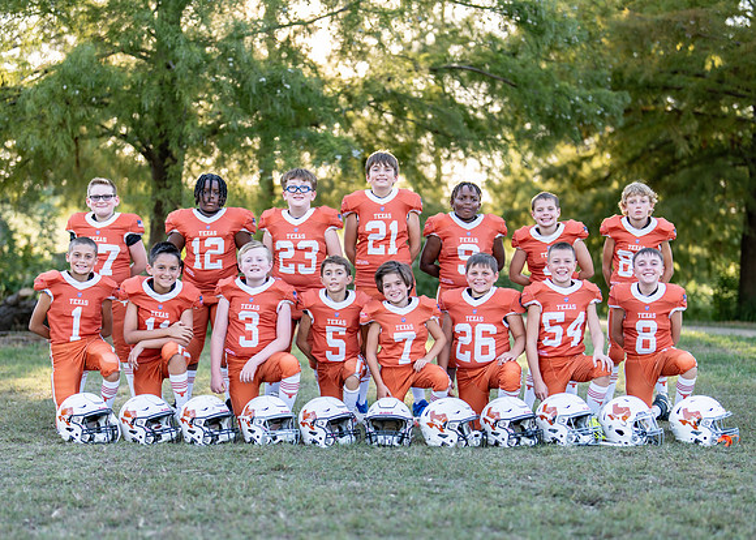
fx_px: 1426
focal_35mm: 66
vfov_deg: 21.4
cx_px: 365
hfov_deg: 29.7
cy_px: 334
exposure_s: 1/800
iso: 100
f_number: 1.2
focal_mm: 50
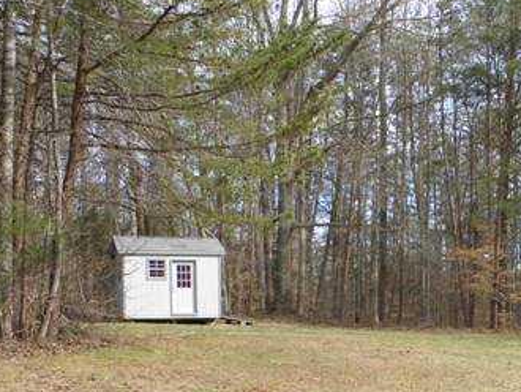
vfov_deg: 22.4
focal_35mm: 64
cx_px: 445
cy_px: 354
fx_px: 964
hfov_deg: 29.3
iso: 100
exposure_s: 1/250
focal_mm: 5.9
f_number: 3.6
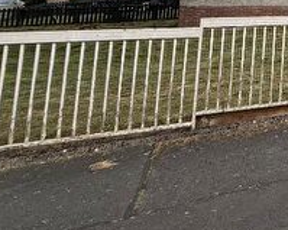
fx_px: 409
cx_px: 483
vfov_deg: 27.3
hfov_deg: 24.2
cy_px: -53
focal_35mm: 48
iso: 64
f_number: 2.2
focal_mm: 2.22
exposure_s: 1/1572
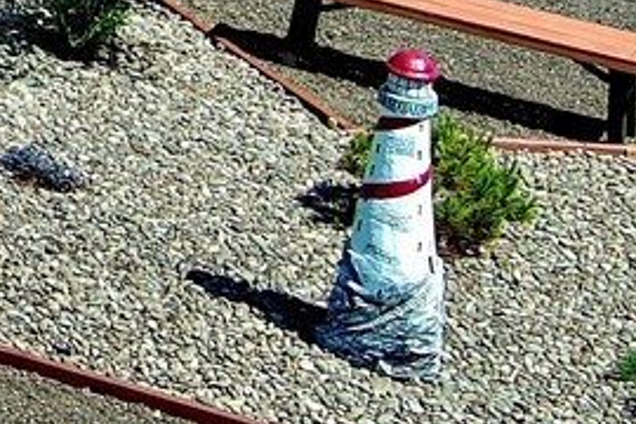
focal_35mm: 182
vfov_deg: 7.0
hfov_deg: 9.2
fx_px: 3215
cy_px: -701
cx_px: -1217
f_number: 2.8
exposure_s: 1/1264
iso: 100
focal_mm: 10.57
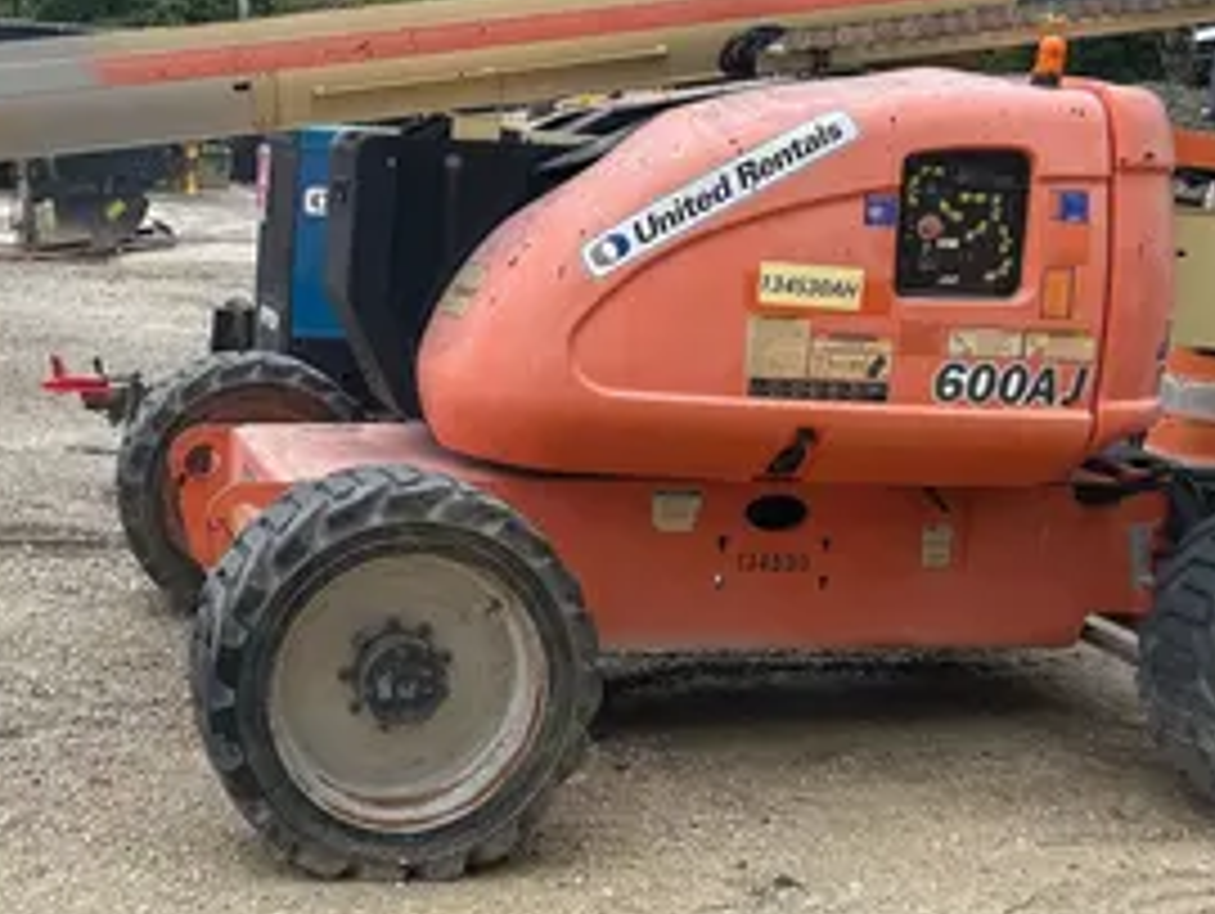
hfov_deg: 35.7
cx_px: 378
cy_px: 367
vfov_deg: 27.5
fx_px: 1862
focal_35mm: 53
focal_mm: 5.7
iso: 50
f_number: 1.5
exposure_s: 1/1079
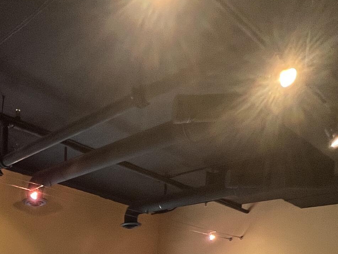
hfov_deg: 42.3
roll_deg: -1.2
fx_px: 400
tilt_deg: -3.6
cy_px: 351
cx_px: 38
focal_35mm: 41
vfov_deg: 27.6
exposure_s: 1/120
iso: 250
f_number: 1.8
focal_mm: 1.57
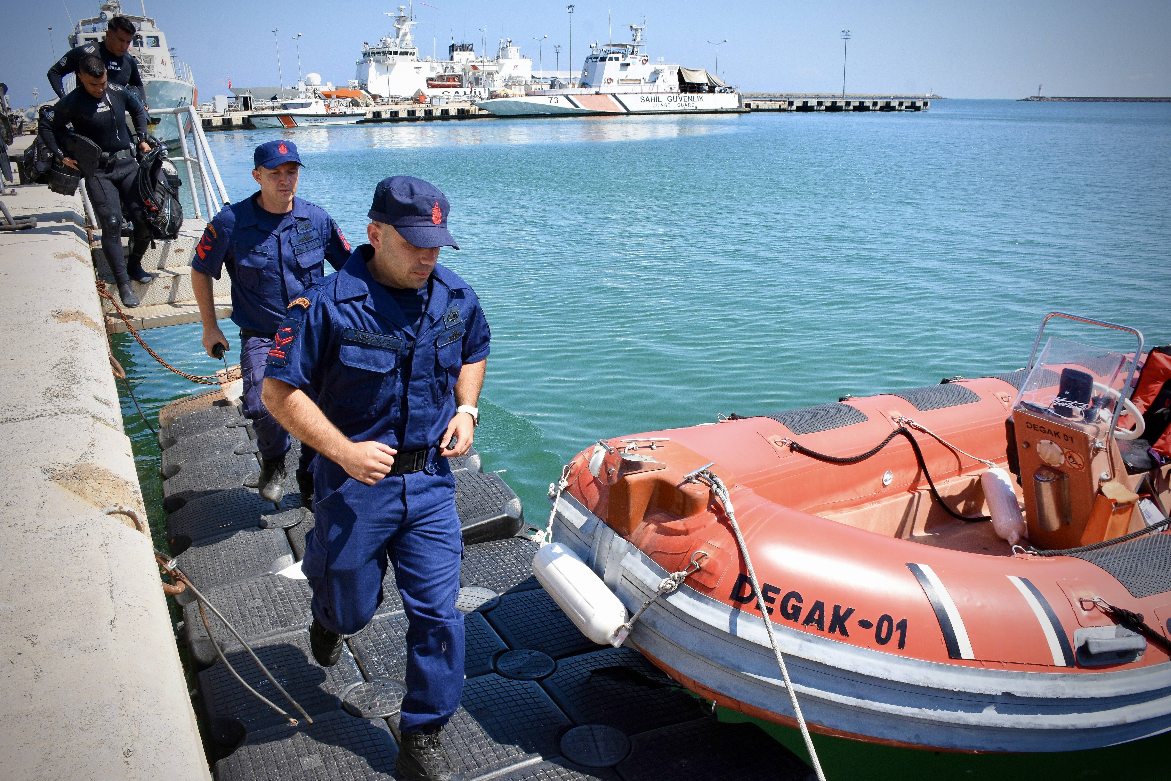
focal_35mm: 27
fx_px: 878
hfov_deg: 67.4
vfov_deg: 47.9
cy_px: 390
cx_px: 586
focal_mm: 18
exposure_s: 1/640
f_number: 13
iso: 640
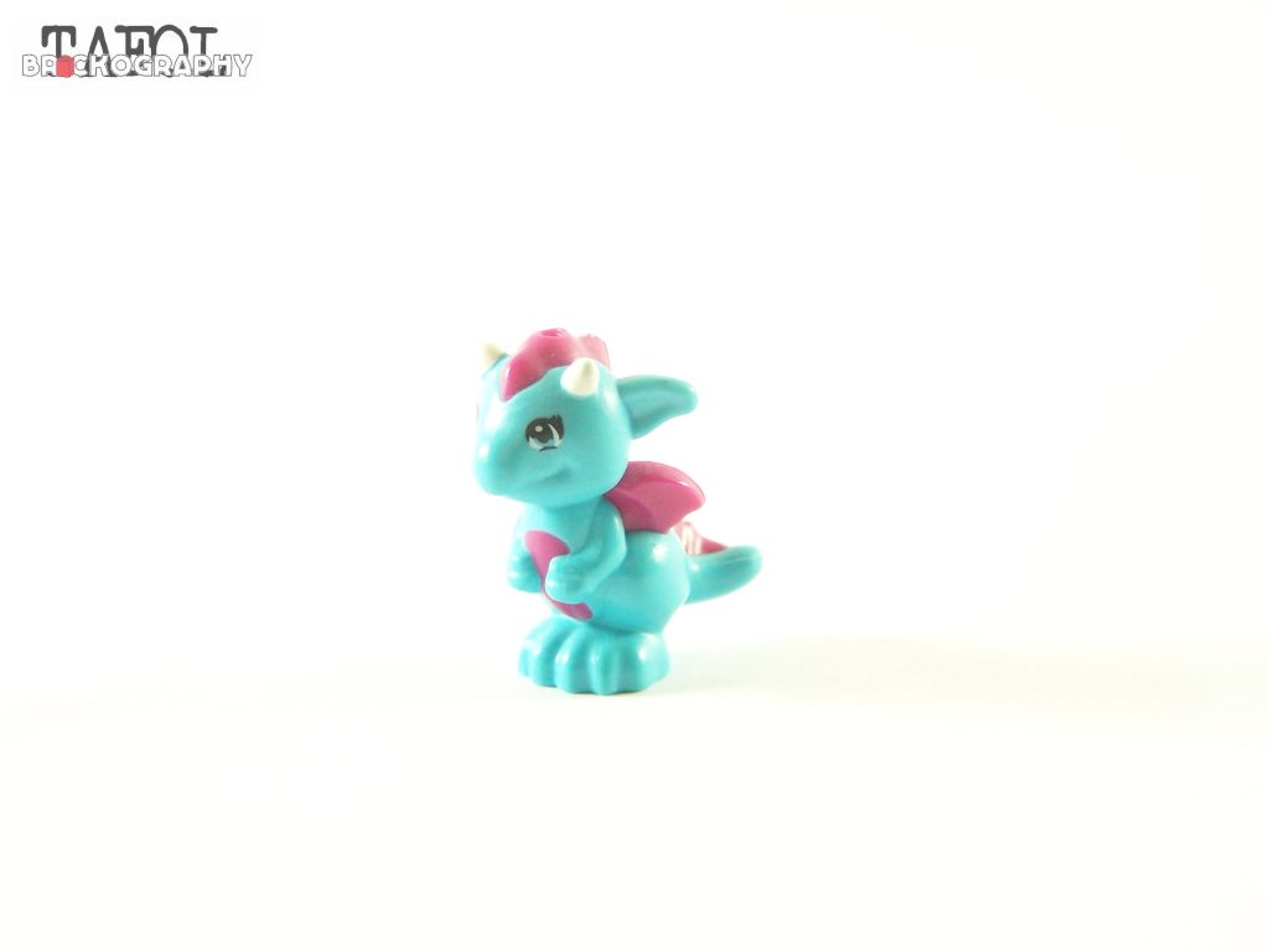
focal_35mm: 105
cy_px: 476
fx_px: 3849
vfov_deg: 14.1
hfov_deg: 18.7
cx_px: 634
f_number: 3.2
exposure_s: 1/30
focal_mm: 17.5
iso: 200
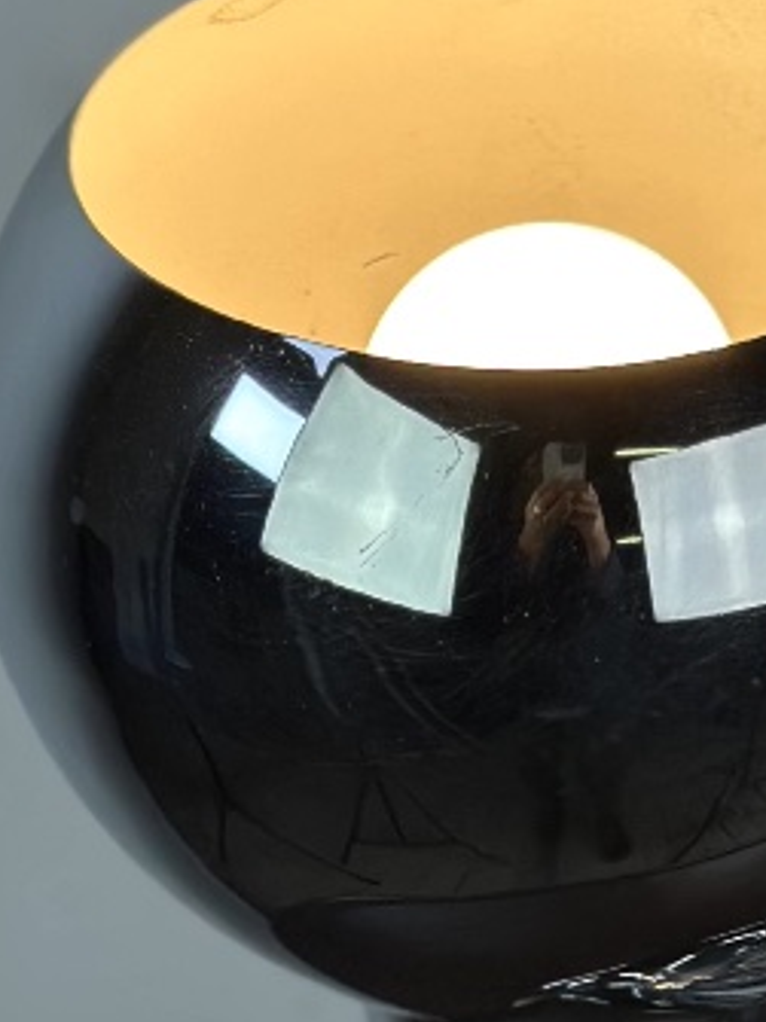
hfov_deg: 8.4
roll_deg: -1.1
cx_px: 1245
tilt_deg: -30.7
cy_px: 348
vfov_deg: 11.5
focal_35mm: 172
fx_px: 5078
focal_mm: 6.86
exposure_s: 1/1357
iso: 80
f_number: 1.78
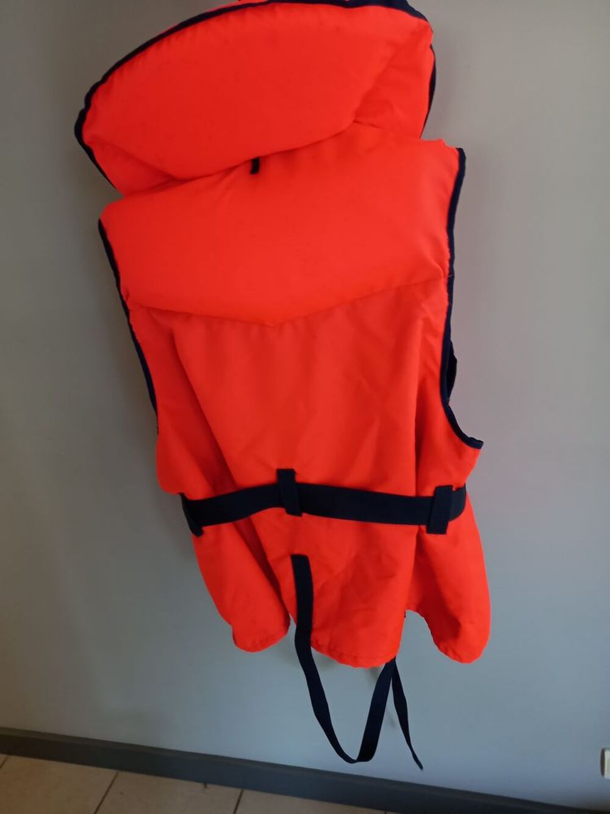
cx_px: 305
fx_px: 587
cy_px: 407
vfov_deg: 69.4
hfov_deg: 54.9
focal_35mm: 25
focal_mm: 4.6
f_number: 2
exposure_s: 1/24
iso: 250
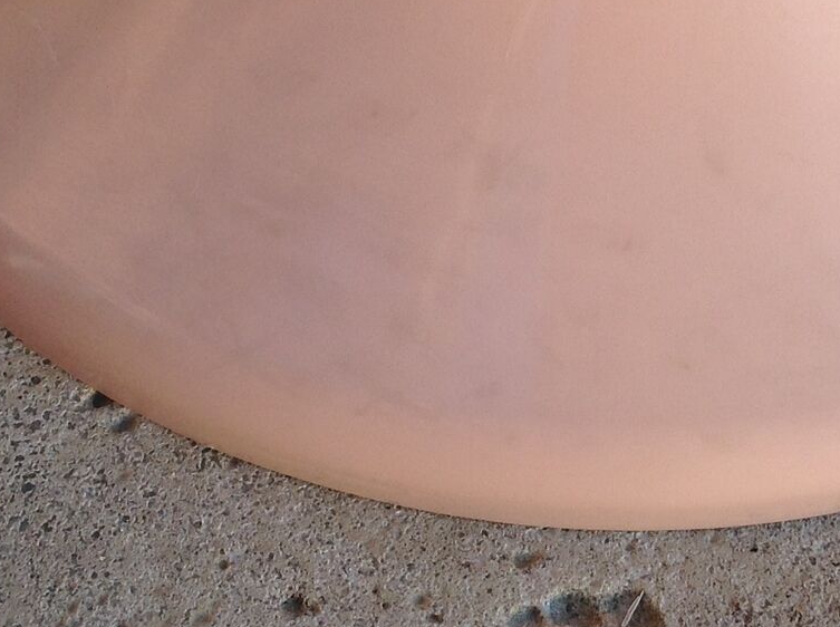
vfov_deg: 15.7
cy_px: 89
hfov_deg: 21.0
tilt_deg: -54.2
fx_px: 2253
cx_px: 569
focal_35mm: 93
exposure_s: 1/219
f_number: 2.4
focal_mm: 4.28
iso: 50
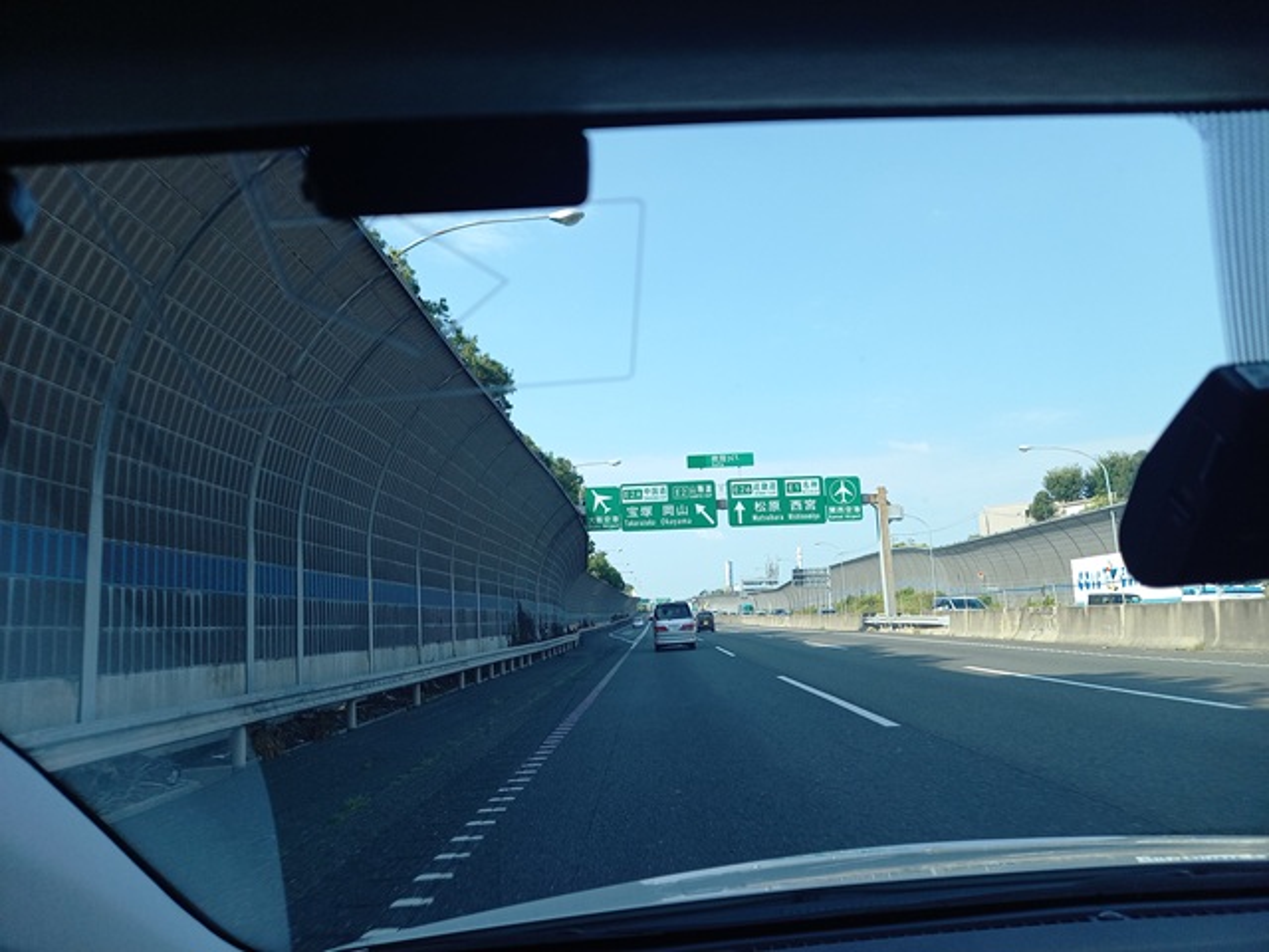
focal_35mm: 25
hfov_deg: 69.4
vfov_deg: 54.9
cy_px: 476
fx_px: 916
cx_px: 634
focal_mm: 4.65
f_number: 1.8
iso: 50
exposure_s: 1/361
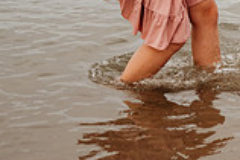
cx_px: 409
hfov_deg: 14.3
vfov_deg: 10.1
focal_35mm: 129
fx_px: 859
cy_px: -121
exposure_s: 1/1000
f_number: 2.8
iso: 320
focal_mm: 31
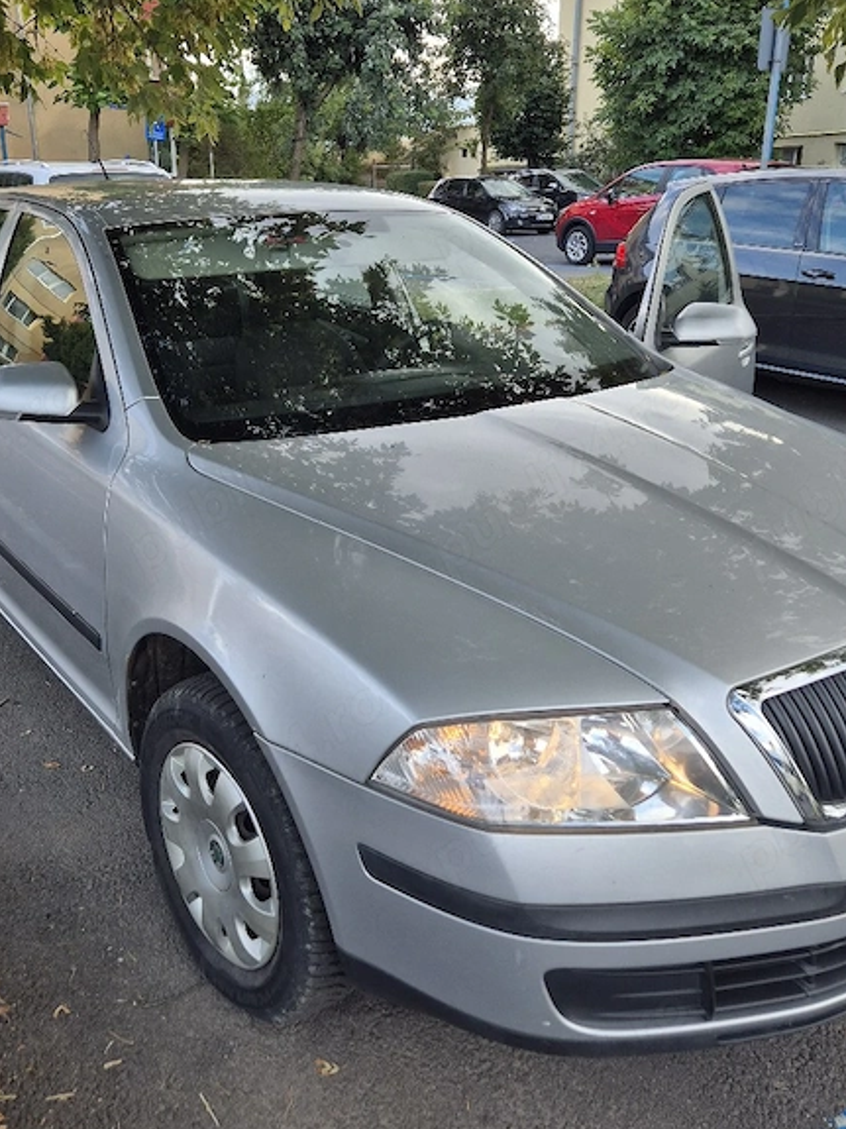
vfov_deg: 56.8
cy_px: 522
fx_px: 1043
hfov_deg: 43.9
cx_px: 334
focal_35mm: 32
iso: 25
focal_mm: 5.4
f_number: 1.8
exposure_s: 1/244
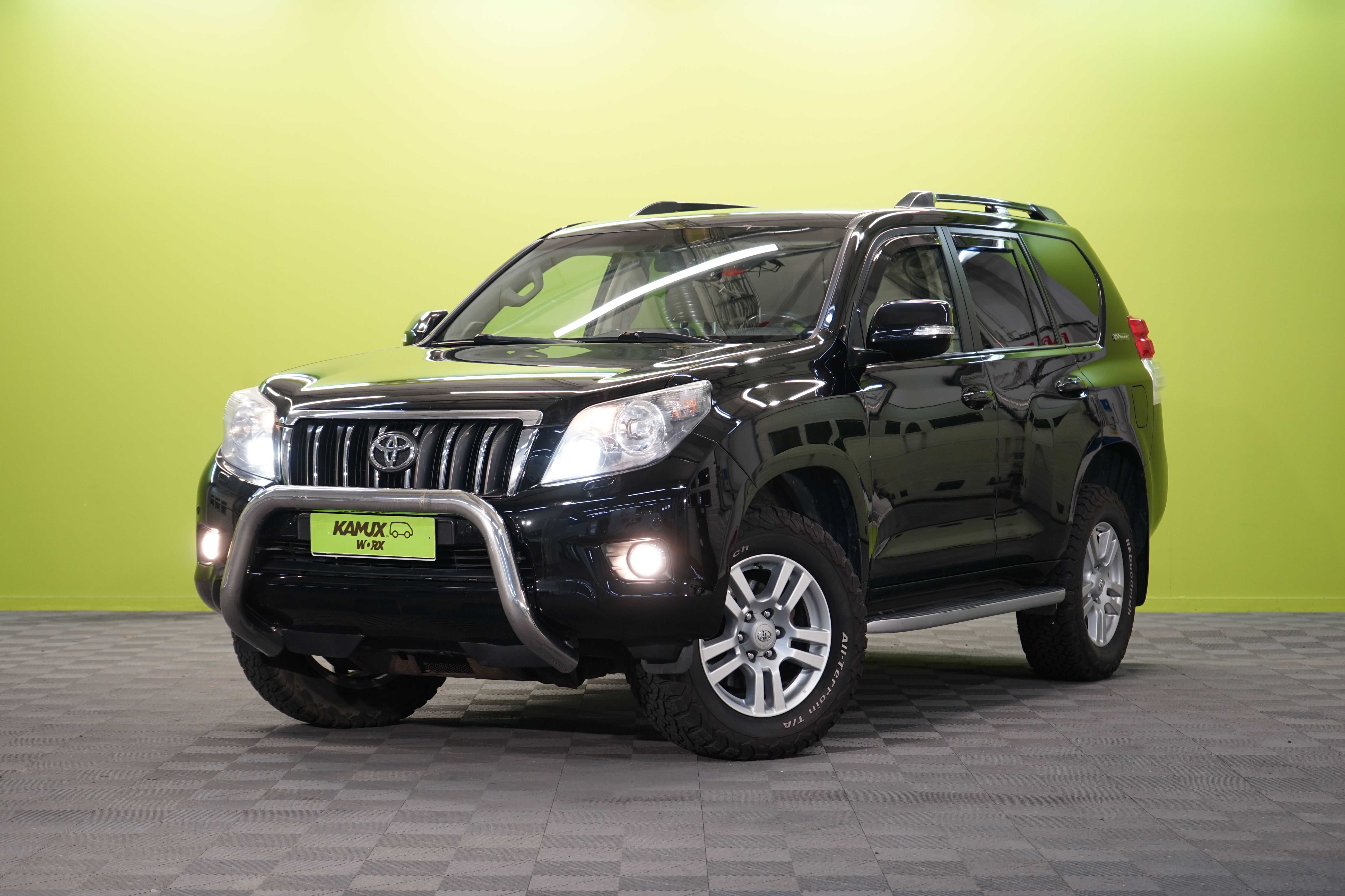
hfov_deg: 28.8
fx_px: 2615
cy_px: 448
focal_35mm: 70
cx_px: 672
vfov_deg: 19.5
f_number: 5.6
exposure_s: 1/25
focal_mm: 70
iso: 400
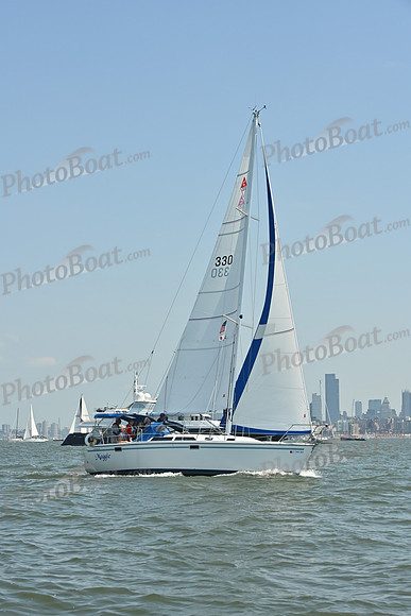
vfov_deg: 25.4
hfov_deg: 17.1
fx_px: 1369
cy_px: 308
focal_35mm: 80
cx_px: 206
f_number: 10
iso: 320
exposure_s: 1/1000
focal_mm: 80
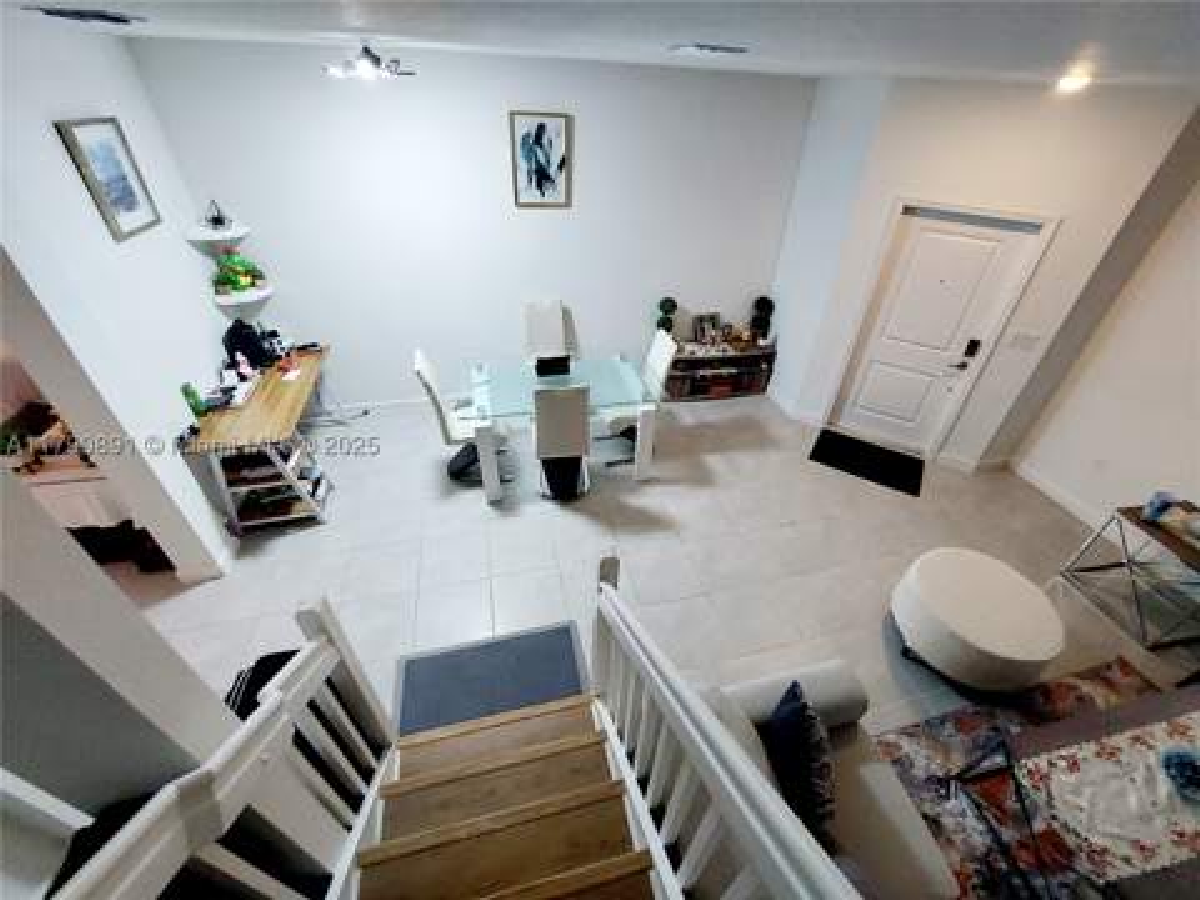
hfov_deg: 106.2
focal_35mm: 13
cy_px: 450
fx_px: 451
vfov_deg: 89.9
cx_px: 600
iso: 100
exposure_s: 1/60.2
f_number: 2.2
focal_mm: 1.74
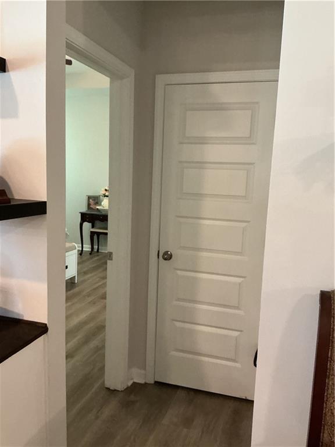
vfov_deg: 61.7
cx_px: 168
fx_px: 374
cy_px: 224
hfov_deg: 48.2
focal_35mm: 29
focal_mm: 3
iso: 200
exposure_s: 1/60
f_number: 1.8
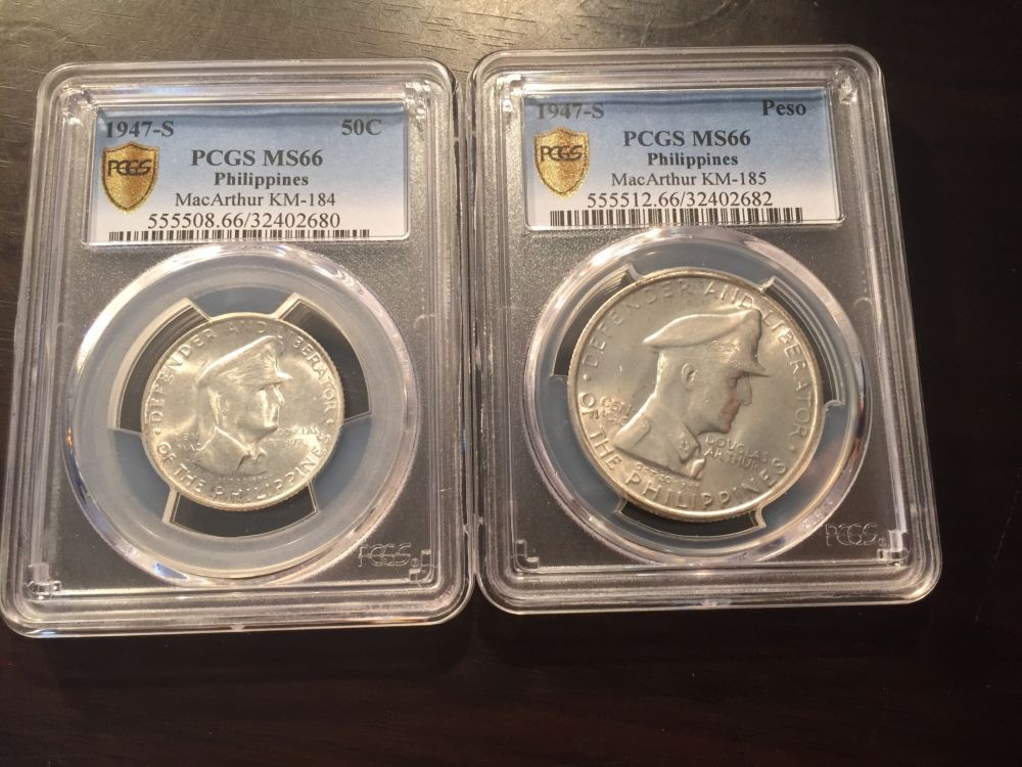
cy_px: 384
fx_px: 856
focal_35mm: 29
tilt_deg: -79.7
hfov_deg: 61.7
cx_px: 511
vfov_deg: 48.2
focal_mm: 4.15
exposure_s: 1/30
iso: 125
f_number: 2.2
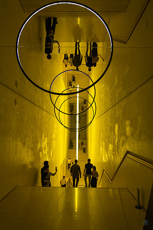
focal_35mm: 29
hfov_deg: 45.0
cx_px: 76
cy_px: 115
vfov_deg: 63.7
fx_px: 185
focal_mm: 29
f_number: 2.8
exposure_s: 1/125
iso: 64
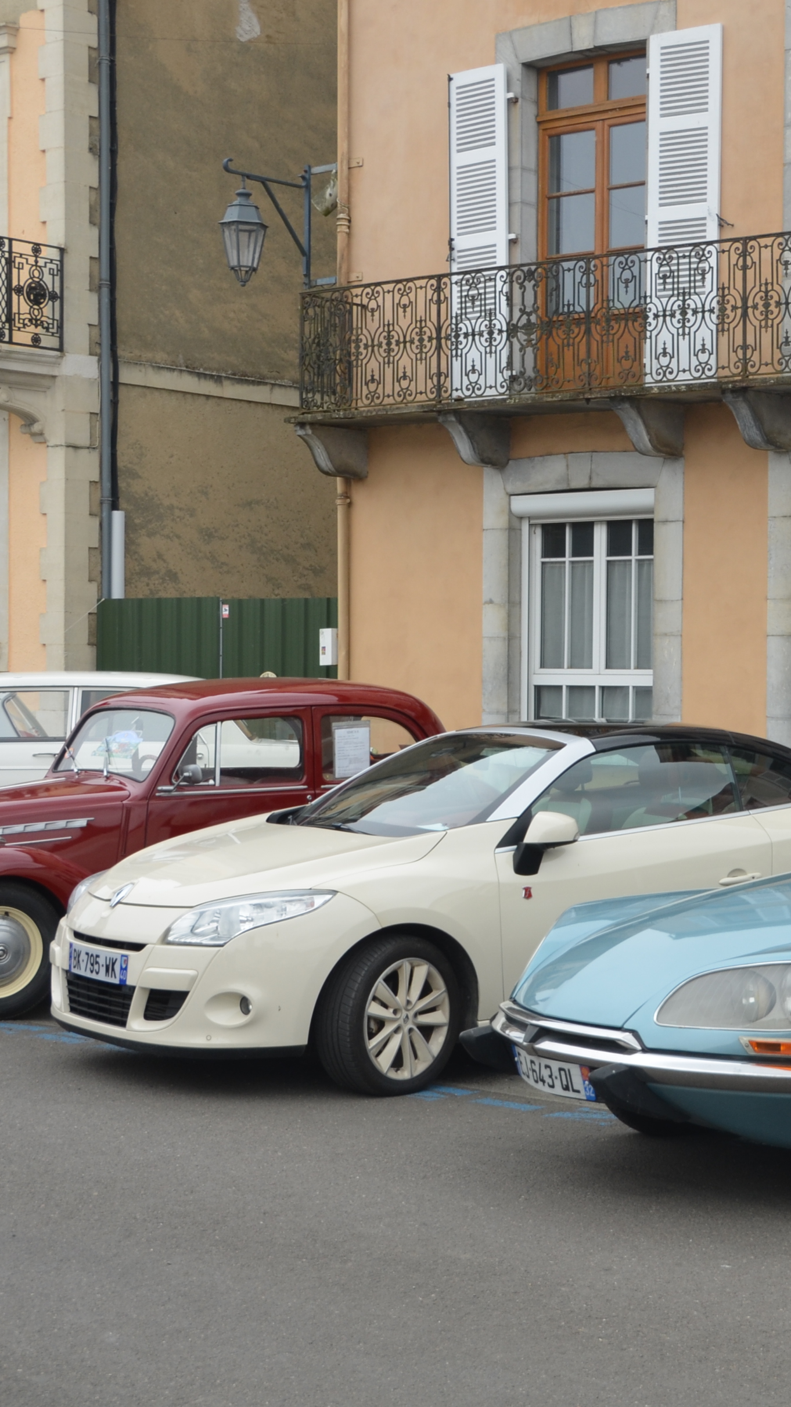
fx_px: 2499
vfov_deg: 31.4
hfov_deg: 17.7
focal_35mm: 67
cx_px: 731
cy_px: 710
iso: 200
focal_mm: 28
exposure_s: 1/160
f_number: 6.3
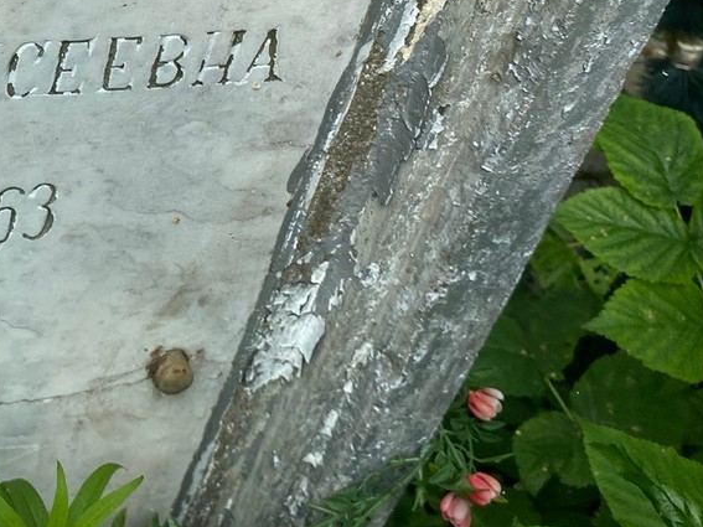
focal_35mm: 66
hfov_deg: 28.1
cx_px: 53
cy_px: -42
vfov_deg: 21.2
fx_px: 1340
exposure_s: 1/810
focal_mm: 4.25
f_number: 1.8
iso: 32
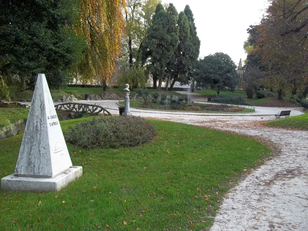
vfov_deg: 44.2
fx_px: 285
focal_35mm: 32
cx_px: 154
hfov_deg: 56.8
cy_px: 116
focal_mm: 5.7
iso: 64
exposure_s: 1/250
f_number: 2.9
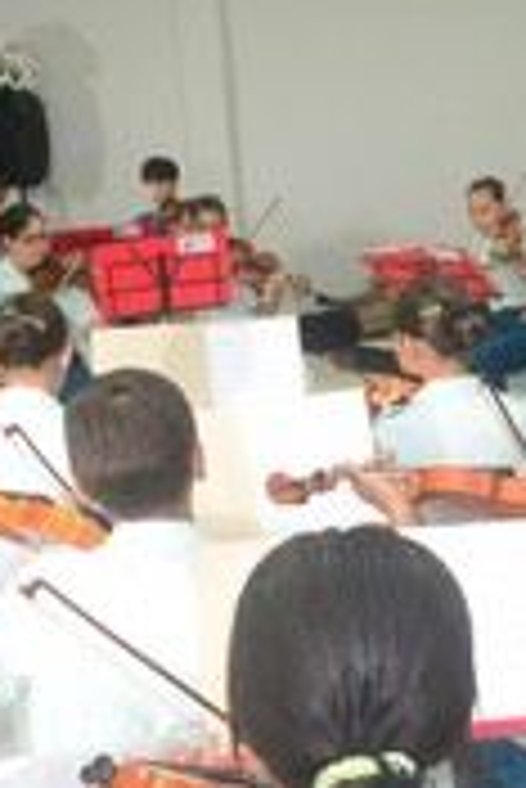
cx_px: 620
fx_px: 1684
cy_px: 374
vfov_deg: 26.3
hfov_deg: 17.0
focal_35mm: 77
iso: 1600
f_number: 3.5
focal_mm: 20
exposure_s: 1/60
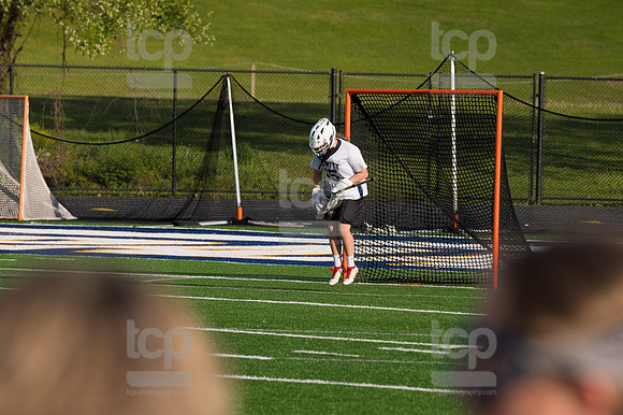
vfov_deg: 4.6
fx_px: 5189
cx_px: 312
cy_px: 208
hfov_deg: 6.9
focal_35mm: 300
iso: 250
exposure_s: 1/1600
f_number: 5.6
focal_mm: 200
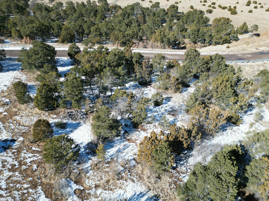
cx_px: 134
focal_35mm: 24
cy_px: 100
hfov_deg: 71.6
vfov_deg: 56.8
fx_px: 187
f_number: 1.7
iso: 200
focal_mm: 6.72
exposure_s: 1/2500
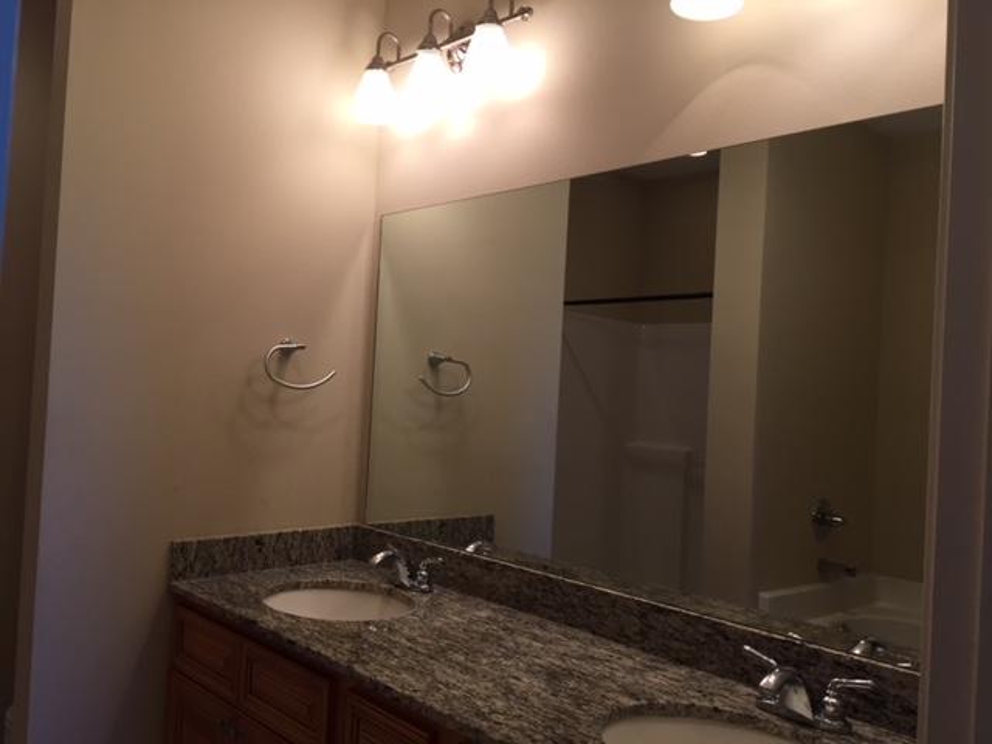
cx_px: 496
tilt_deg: +0.9
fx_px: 831
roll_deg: -2.7
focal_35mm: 29
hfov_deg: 61.7
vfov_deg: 48.2
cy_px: 372
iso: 32
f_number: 2.2
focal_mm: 4.15
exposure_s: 1/40
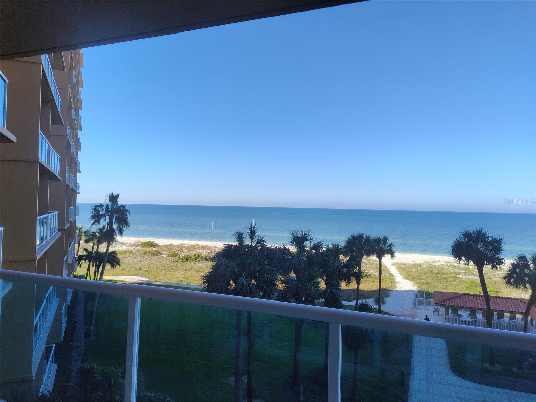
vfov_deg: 51.4
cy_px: 201
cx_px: 268
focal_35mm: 27
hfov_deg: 65.3
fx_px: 418
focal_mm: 4.71
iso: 112
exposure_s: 1/1296
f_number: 1.79
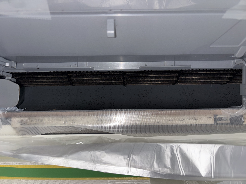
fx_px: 185
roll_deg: -0.1
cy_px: 92
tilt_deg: +42.5
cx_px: 123
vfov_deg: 53.1
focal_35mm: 26
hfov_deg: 67.3
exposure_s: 1/35
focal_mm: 5.96
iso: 40
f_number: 1.6
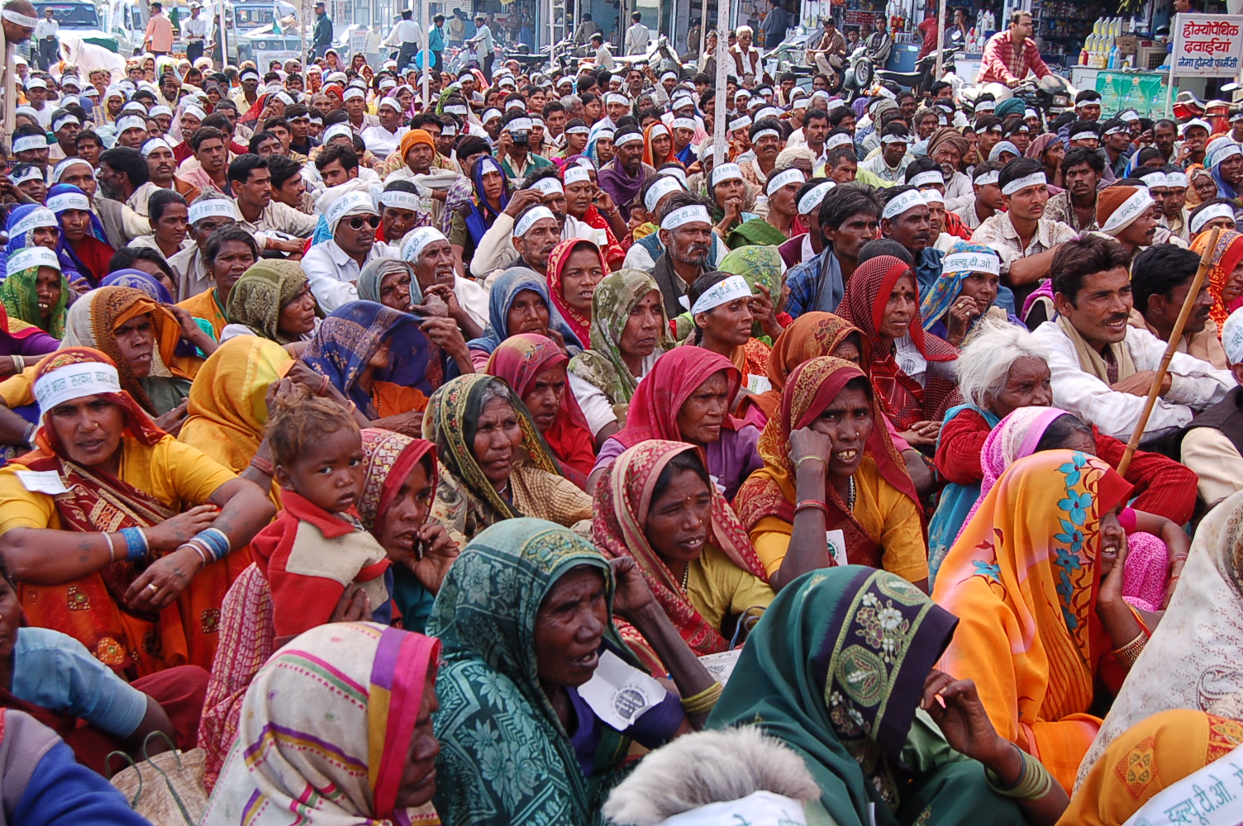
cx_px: 622
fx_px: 1449
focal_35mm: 42
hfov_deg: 46.4
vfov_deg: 31.8
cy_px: 413
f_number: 5.6
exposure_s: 1/125
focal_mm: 28
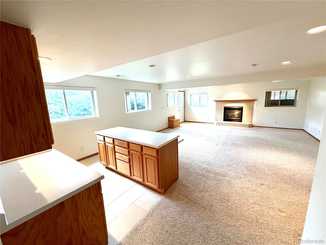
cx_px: 163
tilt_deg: -10.1
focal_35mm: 14
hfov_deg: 102.1
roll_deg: +1.7
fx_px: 132
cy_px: 122
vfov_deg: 85.7
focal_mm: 2.22
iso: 320
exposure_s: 1/120
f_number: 2.2
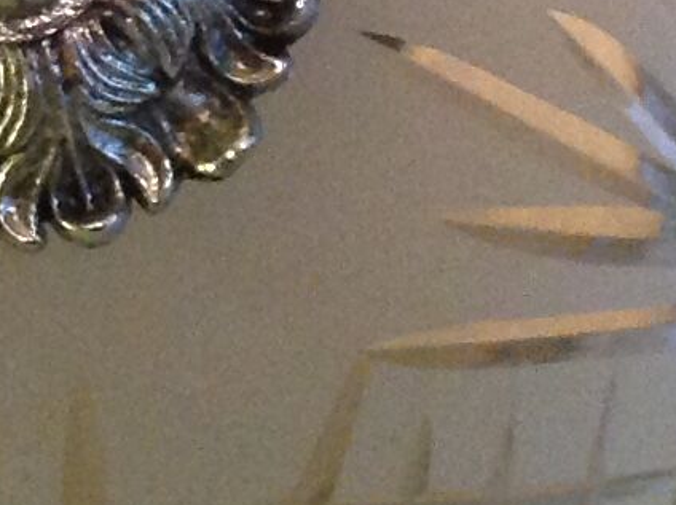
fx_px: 4174
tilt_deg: -18.1
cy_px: -174
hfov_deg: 9.2
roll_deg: +0.8
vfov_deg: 6.9
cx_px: -38
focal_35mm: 214
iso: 320
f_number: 2.4
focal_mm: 4.28
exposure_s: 1/17
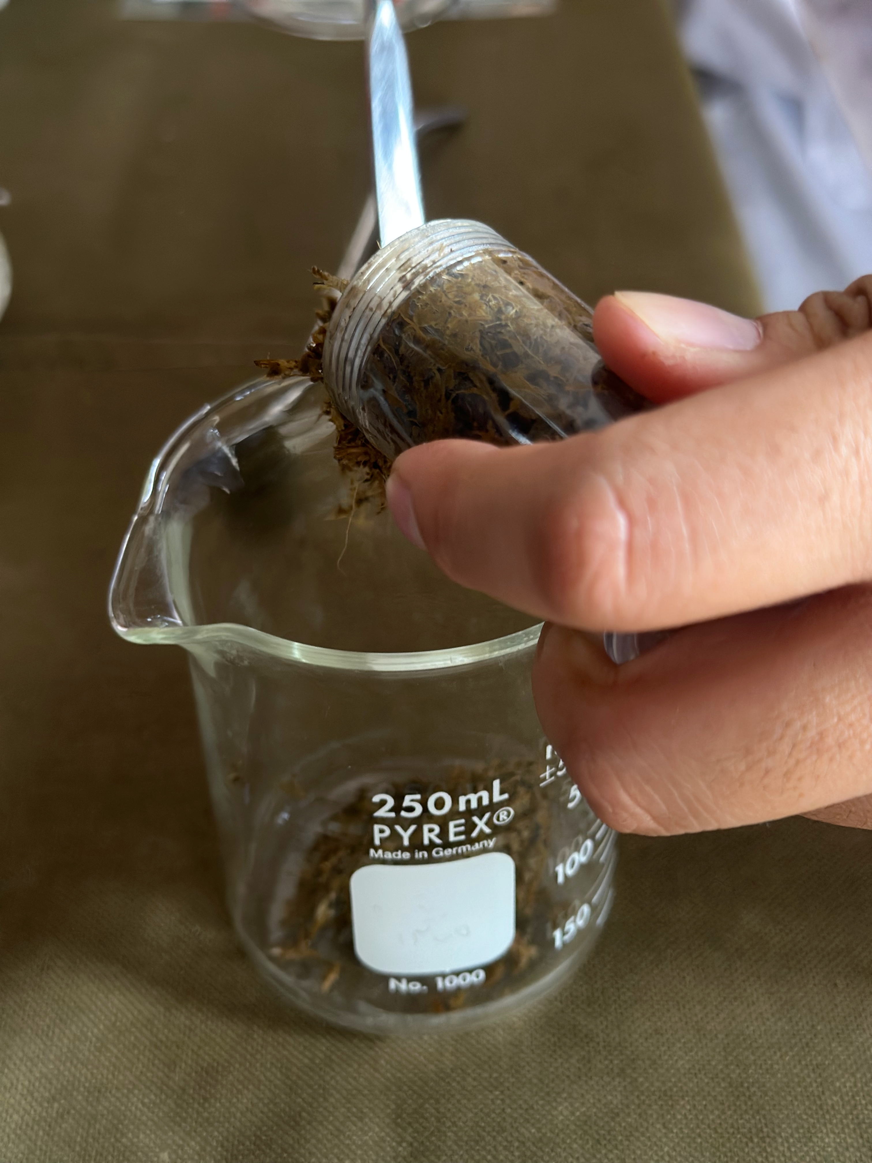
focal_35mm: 48
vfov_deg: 39.7
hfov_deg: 30.3
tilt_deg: -41.2
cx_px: 436
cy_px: 582
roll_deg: -1.6
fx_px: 1612
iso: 250
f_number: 1.78
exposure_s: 1/60
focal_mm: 6.86
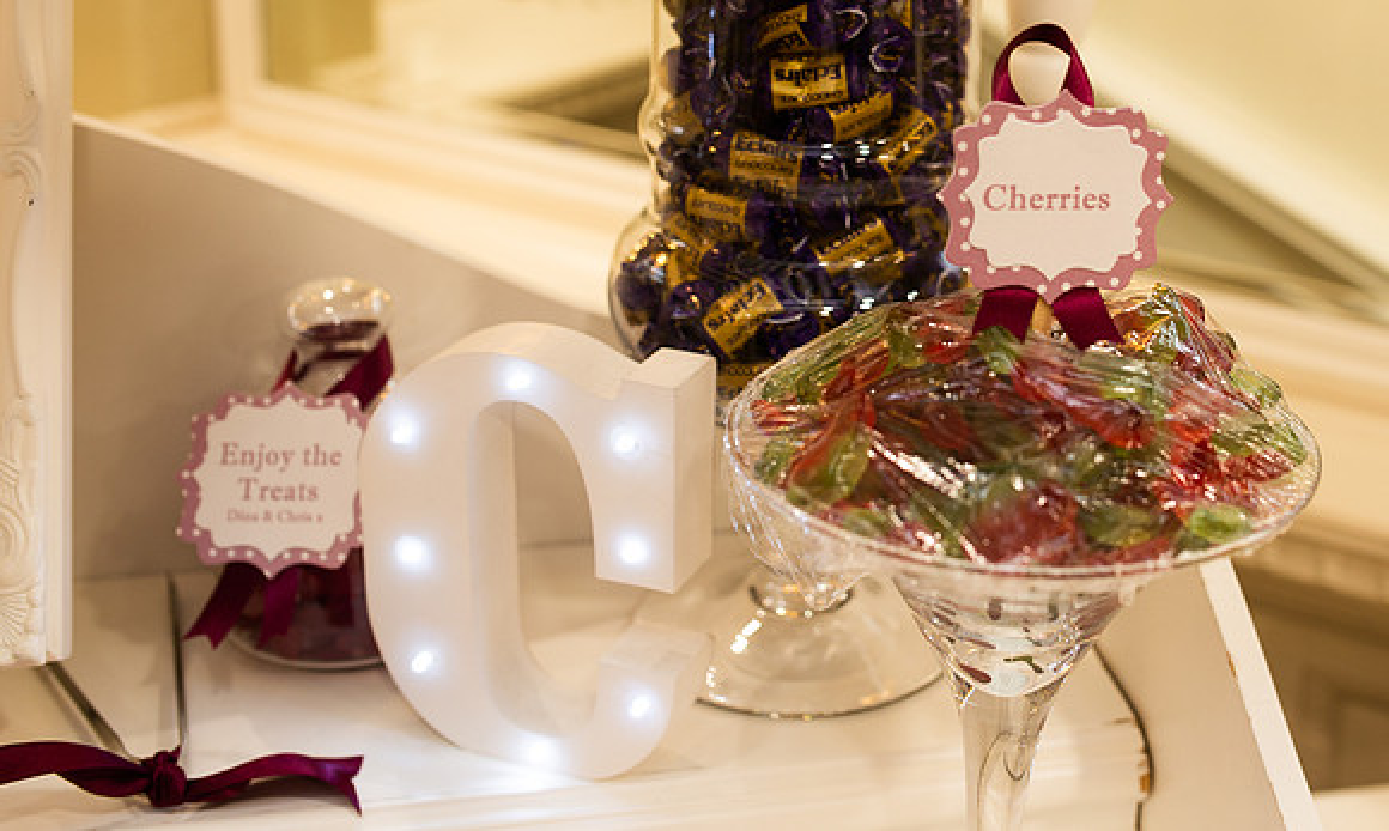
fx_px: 1888
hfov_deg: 39.7
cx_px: 972
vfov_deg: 24.5
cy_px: 185
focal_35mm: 50
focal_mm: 35
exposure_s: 1/100
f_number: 4
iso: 320
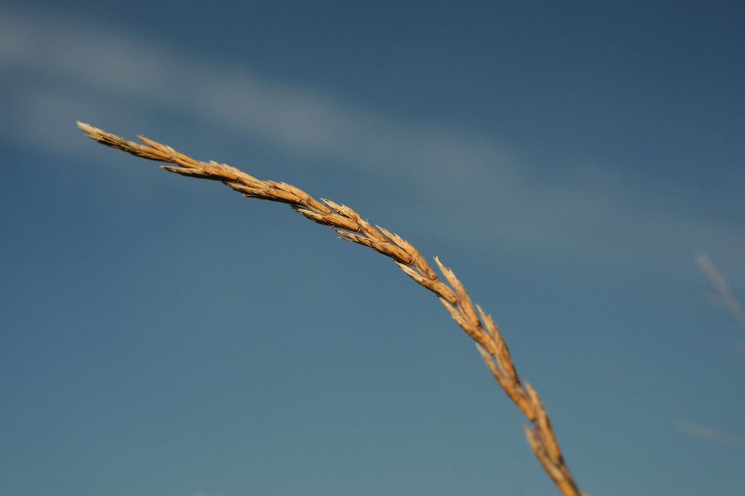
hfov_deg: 28.9
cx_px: 372
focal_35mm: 70
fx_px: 1448
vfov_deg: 19.4
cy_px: 248
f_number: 4
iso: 800
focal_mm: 70
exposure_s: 1/8000
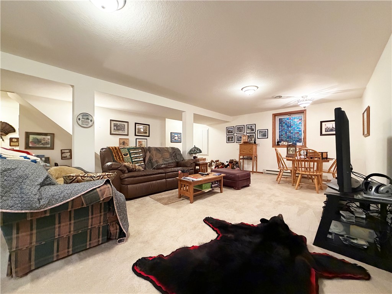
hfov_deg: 102.1
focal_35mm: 14
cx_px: 196
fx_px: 159
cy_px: 147
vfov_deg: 85.7
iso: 640
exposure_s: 1/60
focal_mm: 2.22
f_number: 2.2
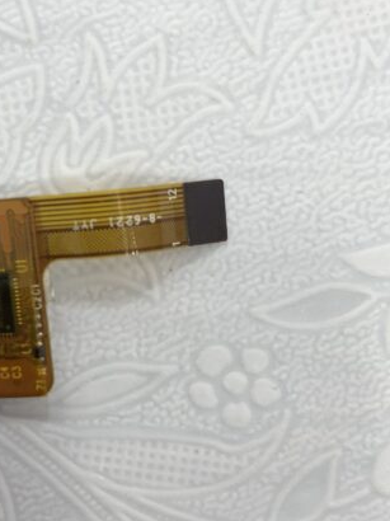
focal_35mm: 70
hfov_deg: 20.9
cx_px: 147
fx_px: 1053
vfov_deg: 27.8
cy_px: 280
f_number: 1.8
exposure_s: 1/100
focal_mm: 4
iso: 32
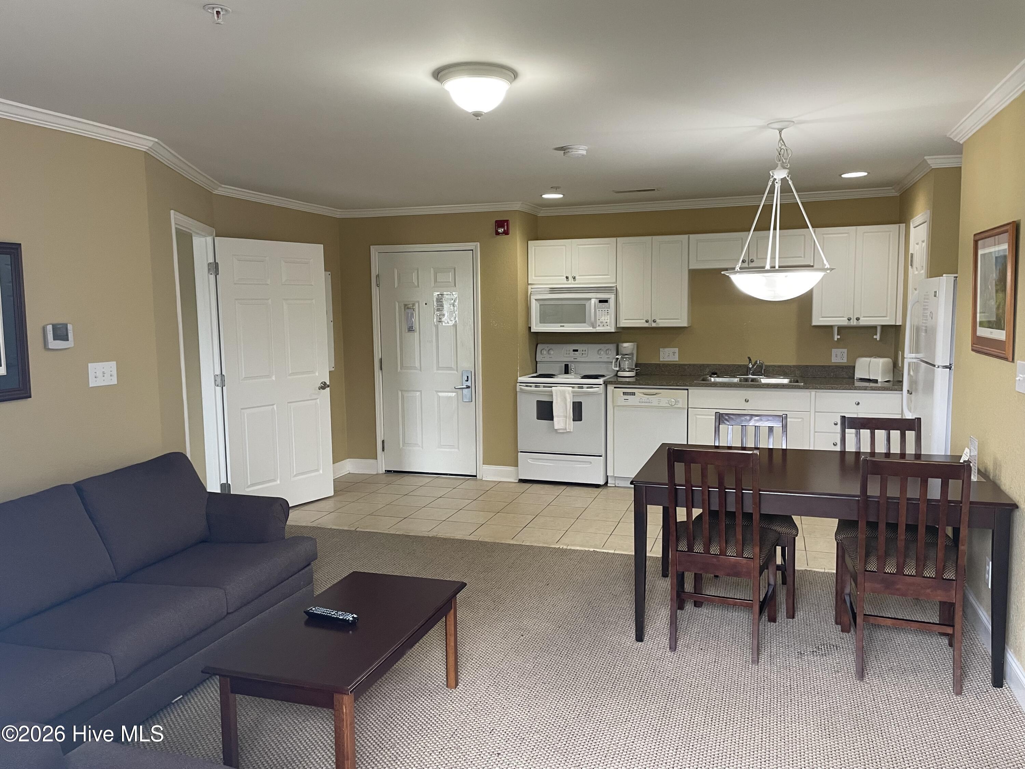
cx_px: 512
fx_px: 770
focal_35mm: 26
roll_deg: +1.5
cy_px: 384
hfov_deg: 67.3
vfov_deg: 53.1
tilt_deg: -5.8
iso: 125
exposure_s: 1/86
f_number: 1.6
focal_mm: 4.2
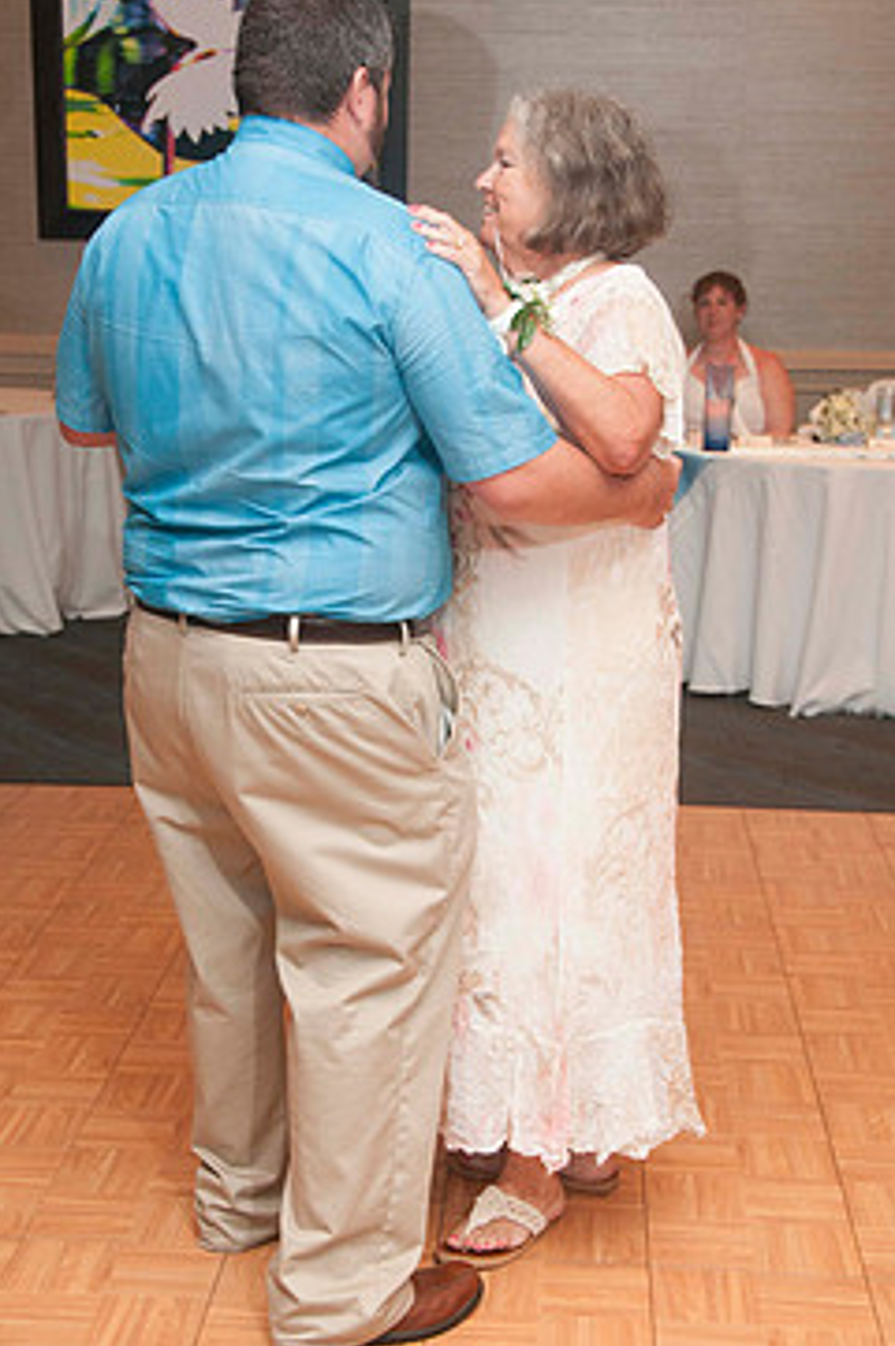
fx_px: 2167
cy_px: 641
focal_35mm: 58
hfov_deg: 23.3
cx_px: 379
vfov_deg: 34.5
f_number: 5.6
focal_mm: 31
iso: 800
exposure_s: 1/60
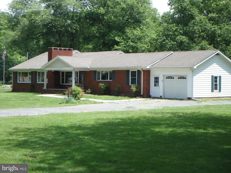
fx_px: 380
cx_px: 116
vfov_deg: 25.7
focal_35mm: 57
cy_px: 86
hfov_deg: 33.8
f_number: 5.1
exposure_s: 1/250
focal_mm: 10.1
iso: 125
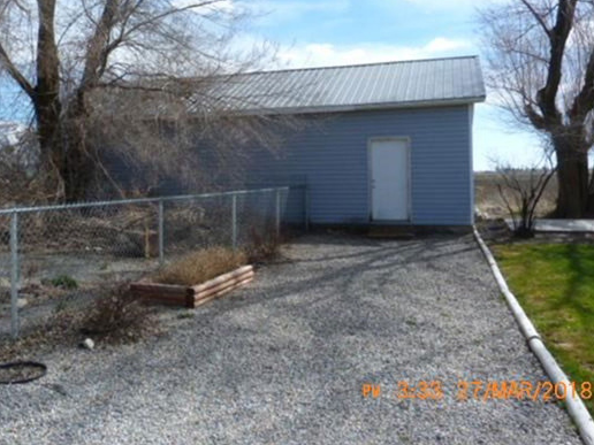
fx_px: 532
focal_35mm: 31
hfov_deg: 58.3
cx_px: 269
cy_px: 170
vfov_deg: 45.1
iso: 100
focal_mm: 4.5
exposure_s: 1/250
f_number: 5.6
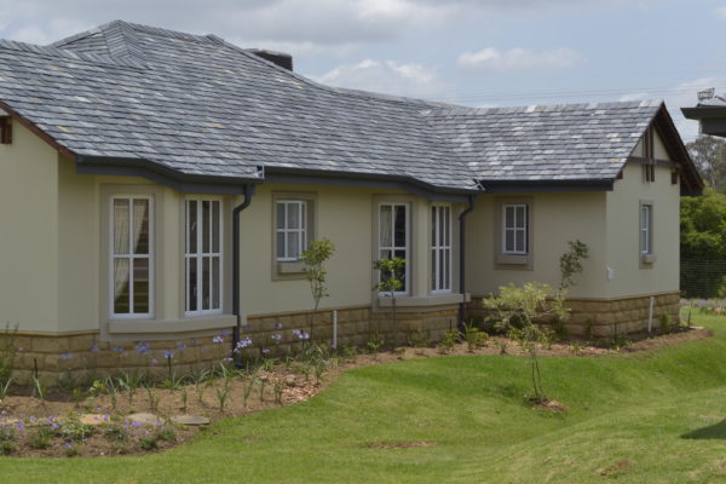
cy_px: 242
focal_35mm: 69
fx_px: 1391
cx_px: 363
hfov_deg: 29.2
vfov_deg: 19.7
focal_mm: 46
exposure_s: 1/160
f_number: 11
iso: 100
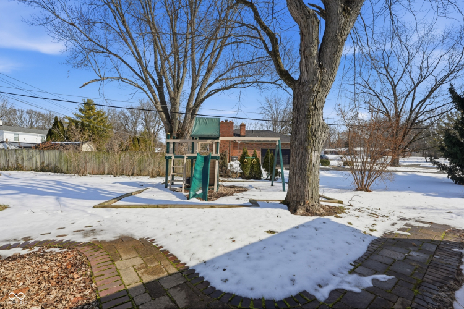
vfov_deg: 73.7
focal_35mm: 16
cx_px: 232
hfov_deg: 96.7
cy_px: 154
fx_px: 206
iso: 250
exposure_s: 1/5000
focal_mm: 16
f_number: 8
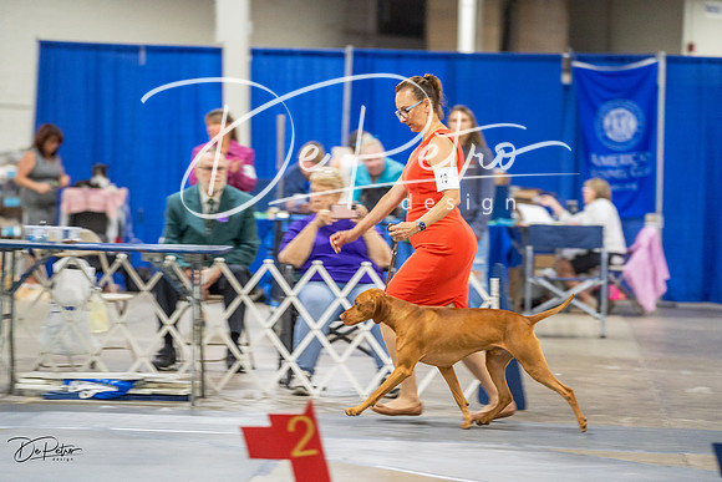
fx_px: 2868
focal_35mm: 143
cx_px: 361
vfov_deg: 9.6
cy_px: 241
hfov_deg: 14.3
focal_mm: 143
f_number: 2.8
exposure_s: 1/160
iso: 2500
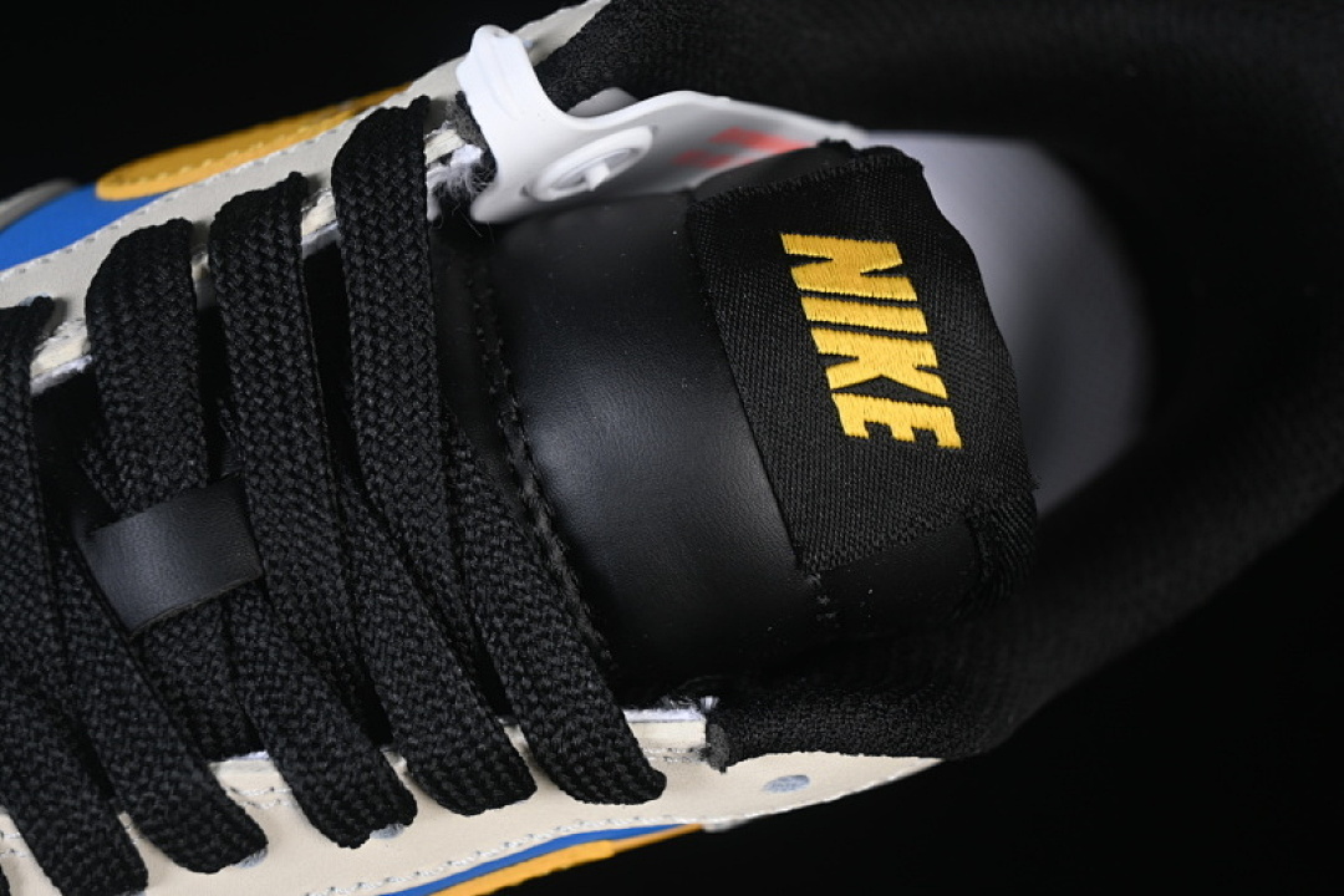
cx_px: 672
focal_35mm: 75
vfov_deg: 18.2
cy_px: 448
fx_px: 2800
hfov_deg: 27.0
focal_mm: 50
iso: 160
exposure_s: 1/60
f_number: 6.3
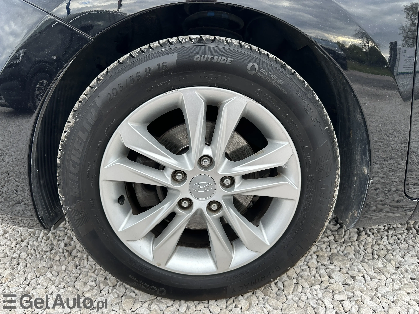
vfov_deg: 56.8
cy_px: 157
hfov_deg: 71.6
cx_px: 210
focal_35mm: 24
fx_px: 291
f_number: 1.78
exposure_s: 1/390
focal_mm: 6.86
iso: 80
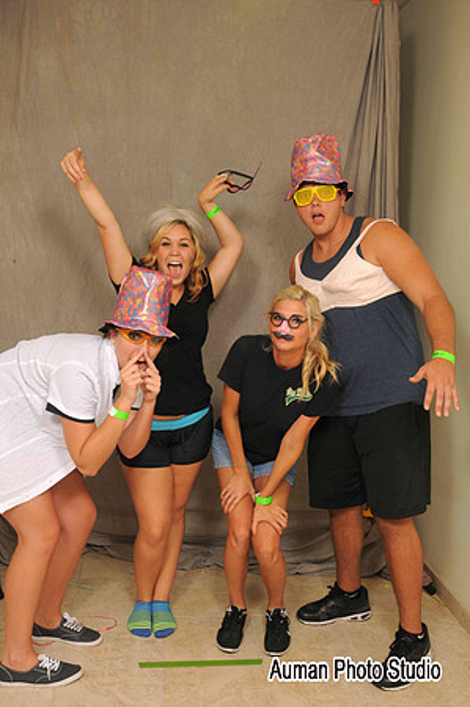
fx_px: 765
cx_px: 235
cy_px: 354
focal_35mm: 39
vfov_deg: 49.6
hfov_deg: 34.1
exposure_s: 1/125
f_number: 6.3
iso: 200
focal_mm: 26
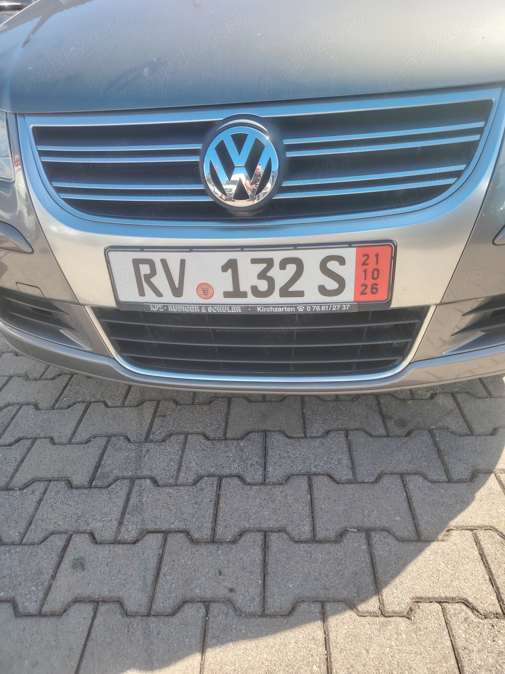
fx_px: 467
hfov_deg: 56.8
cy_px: 337
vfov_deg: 71.6
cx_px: 252
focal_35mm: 24
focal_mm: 5.25
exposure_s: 1/292
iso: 100
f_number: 1.75
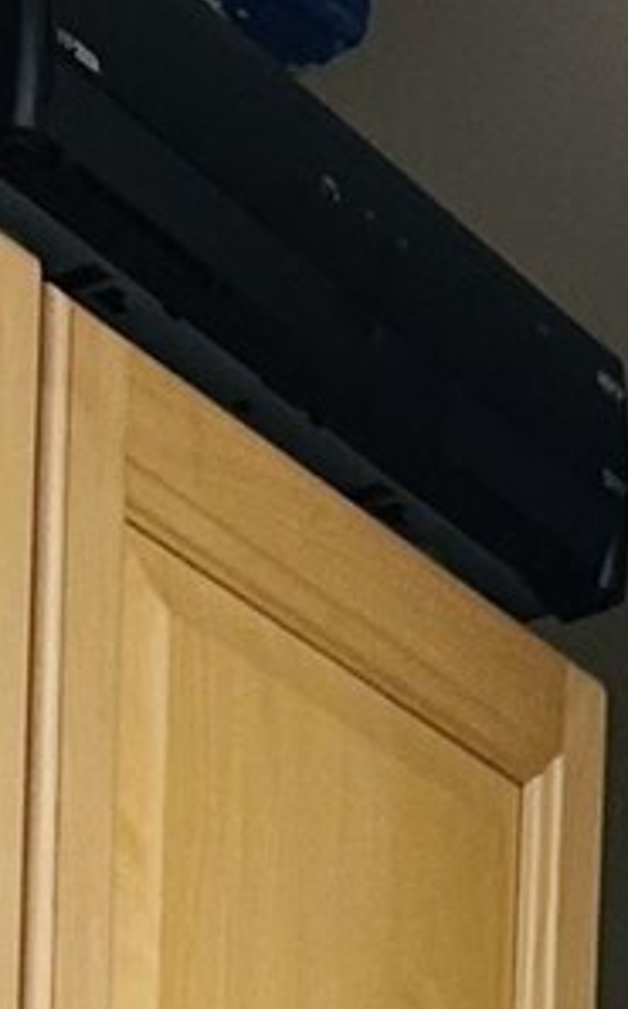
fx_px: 5874
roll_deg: -1.8
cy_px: 3088
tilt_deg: -3.4
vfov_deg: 8.2
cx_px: 435
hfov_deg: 6.1
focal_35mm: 214
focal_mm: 5.7
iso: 80
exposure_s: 1/60
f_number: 1.5
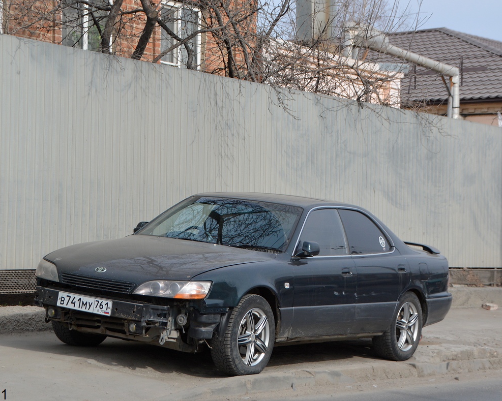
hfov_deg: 21.5
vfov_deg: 17.3
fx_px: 1322
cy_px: 200
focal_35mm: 89
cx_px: 238
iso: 400
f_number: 6.3
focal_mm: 52
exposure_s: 1/1600
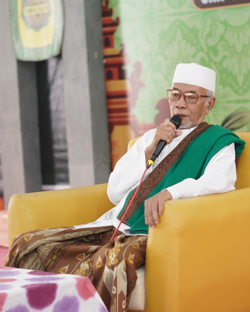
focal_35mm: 106
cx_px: 160
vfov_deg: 18.1
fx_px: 980
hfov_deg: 14.5
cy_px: 156
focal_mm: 50
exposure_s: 1/200
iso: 500
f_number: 1.8
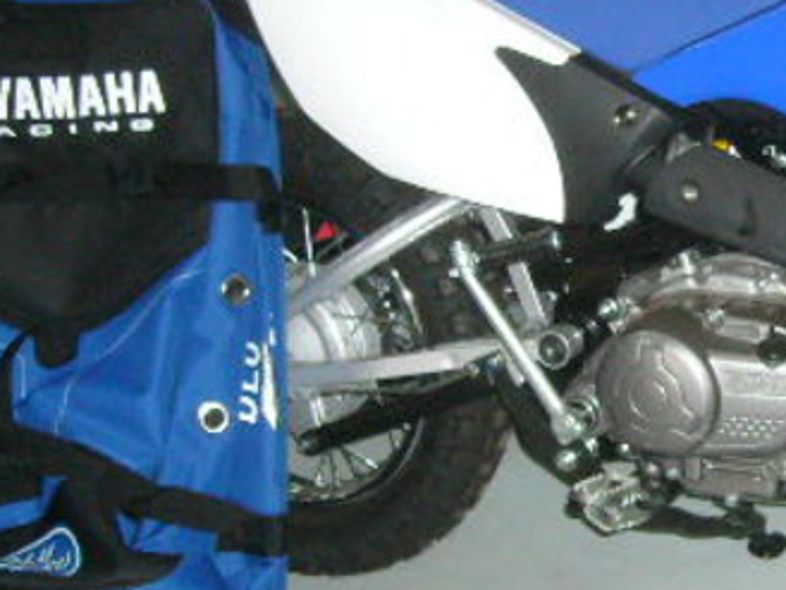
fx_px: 1931
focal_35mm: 85
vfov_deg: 17.4
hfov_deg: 22.3
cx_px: 748
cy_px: 289
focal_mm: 5.8
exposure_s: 1/30
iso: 250
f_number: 2.8
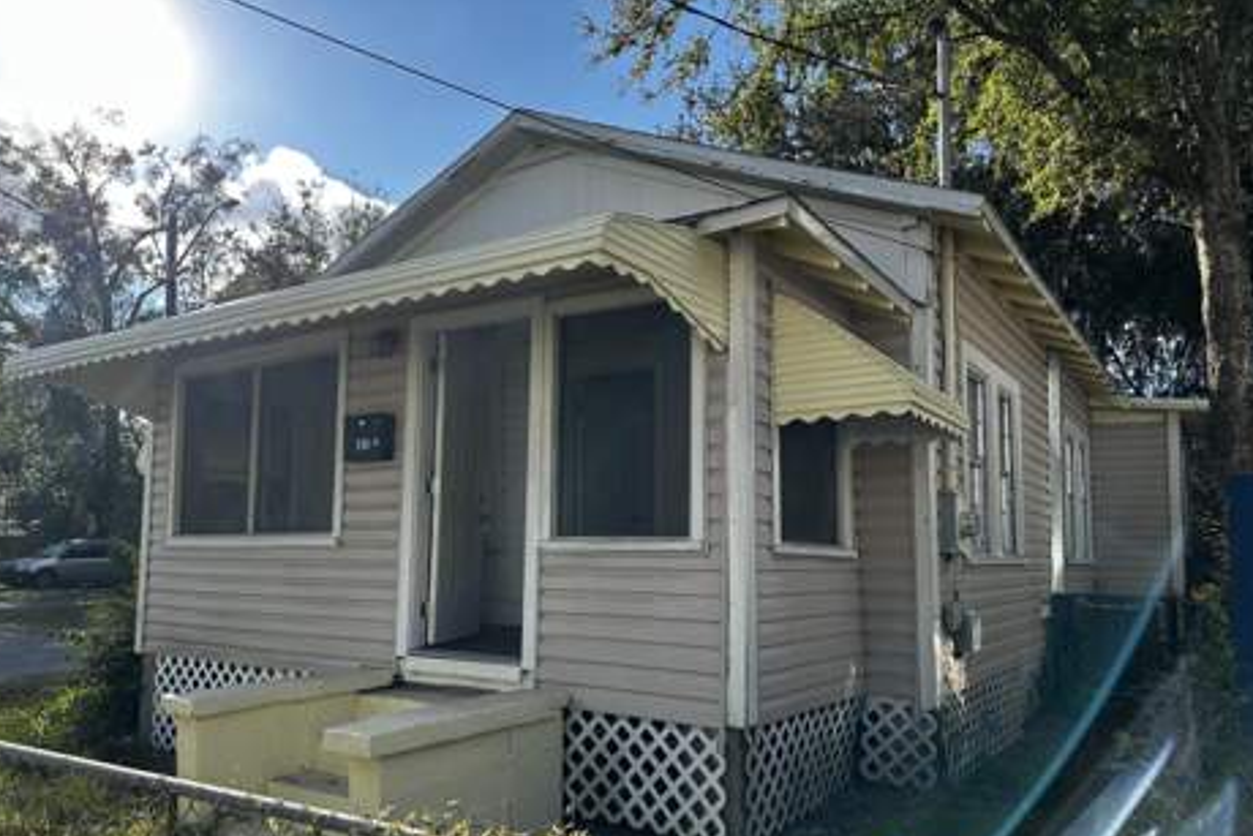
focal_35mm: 26
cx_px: 610
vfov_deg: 49.4
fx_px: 905
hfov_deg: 69.4
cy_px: 481
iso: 80
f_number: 1.78
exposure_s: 1/2110
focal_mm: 6.86
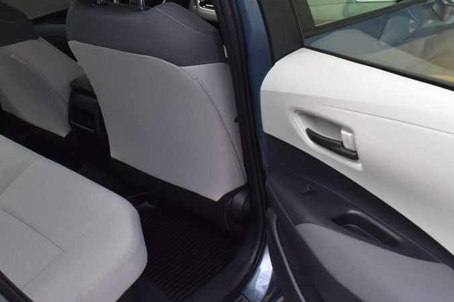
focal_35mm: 41
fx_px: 517
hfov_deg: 46.8
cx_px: 161
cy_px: 85
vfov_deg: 32.2
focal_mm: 18
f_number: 10
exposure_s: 1/250
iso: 400
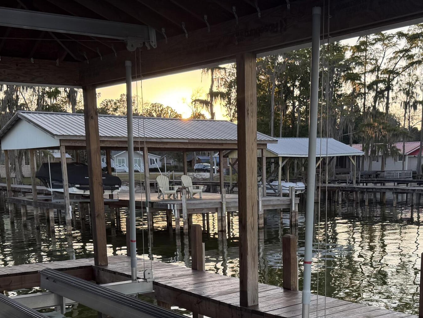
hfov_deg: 35.8
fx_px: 648
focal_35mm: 53
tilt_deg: -9.3
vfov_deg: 26.4
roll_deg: +2.1
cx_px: 279
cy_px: 298
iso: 80
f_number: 1.78
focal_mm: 6.76
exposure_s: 1/410
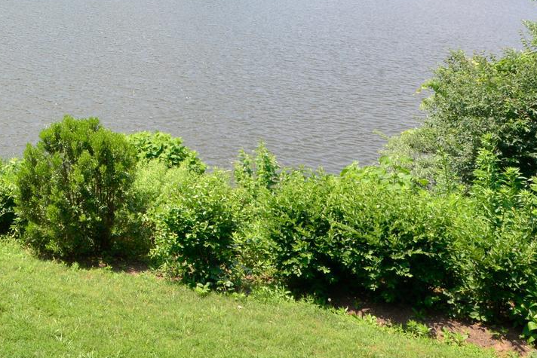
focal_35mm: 46
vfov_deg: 26.0
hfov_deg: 37.3
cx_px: -22
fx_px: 686
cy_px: -74
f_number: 16
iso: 800
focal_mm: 16
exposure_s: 1/200
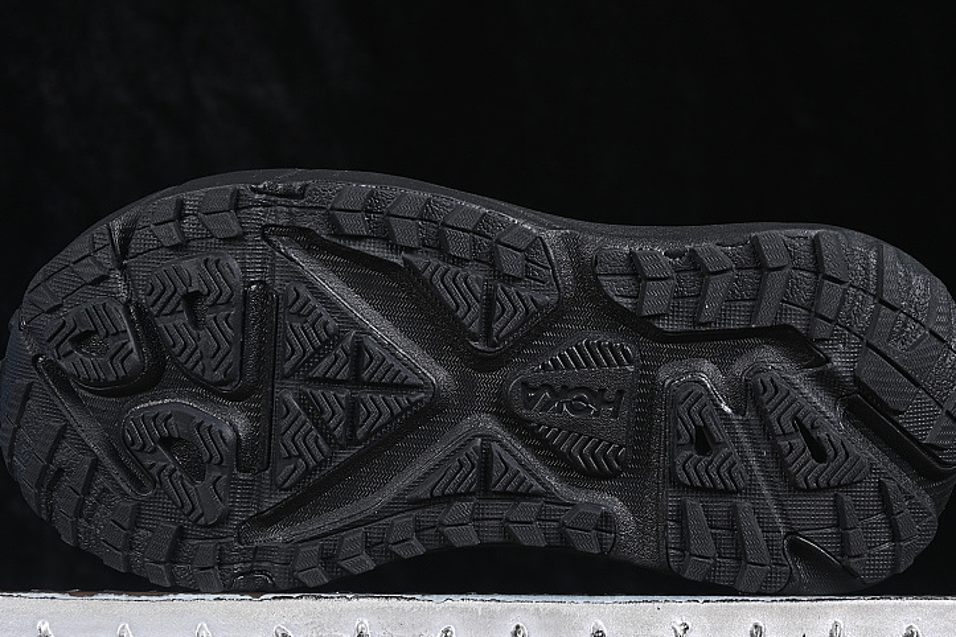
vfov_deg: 12.2
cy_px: 299
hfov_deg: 18.3
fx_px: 2974
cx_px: 479
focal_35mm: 112
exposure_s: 1/60
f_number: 6.3
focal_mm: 50
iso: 160
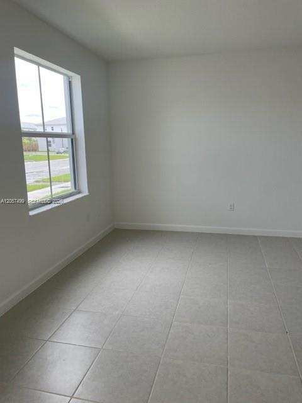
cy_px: 202
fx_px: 302
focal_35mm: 26
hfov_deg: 53.1
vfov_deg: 67.3
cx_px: 151
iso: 32
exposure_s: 1/143
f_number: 1.6
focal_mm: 4.2
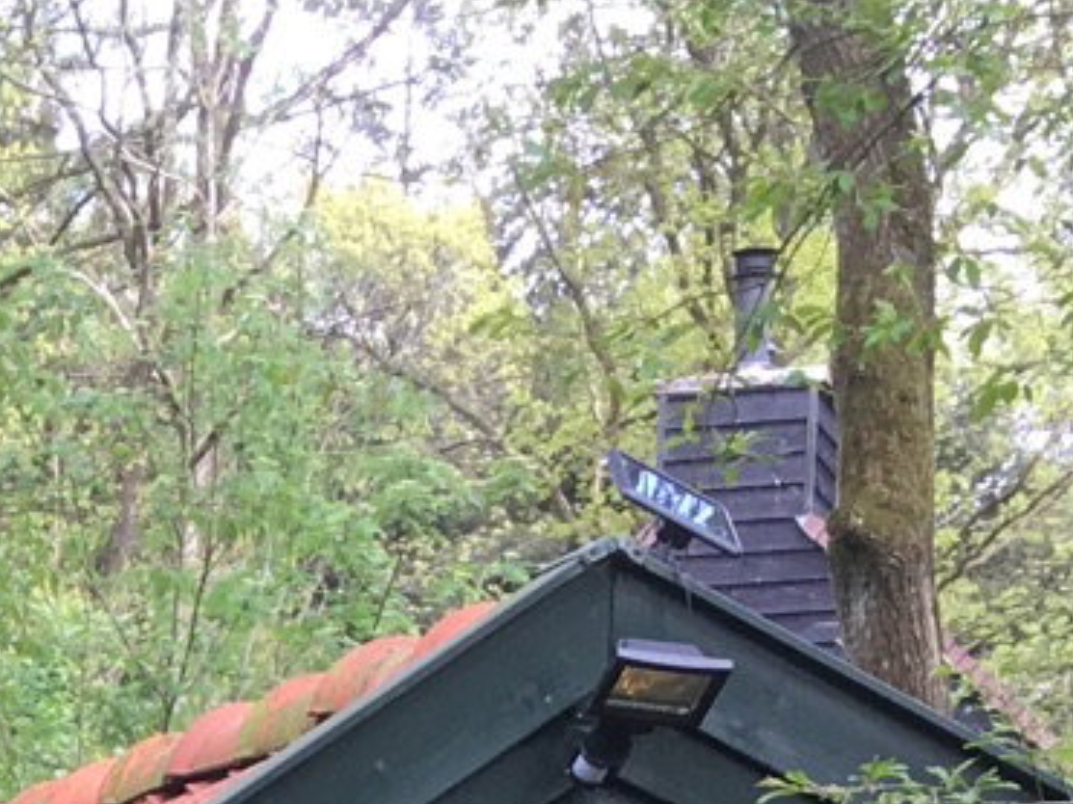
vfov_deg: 8.7
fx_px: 4958
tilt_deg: -2.5
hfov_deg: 11.3
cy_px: 1703
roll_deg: -2.2
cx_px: -1009
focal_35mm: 160
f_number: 2.2
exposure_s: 1/122
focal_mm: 4.15
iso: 25
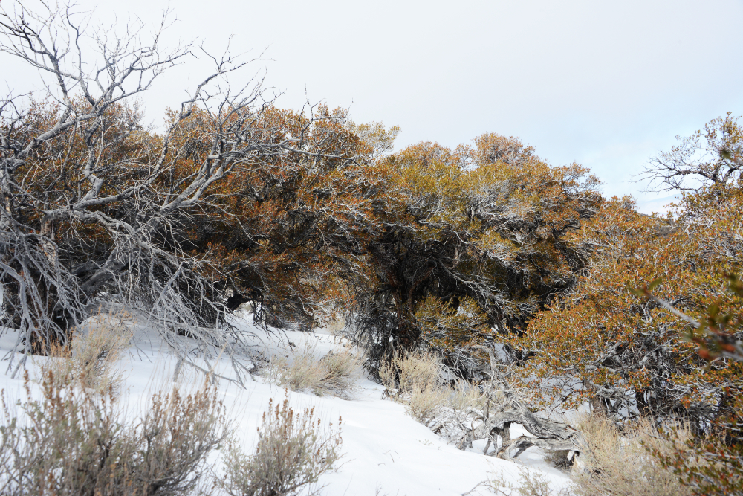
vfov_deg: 31.9
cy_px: 248
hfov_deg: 46.4
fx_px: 867
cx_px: 372
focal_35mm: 42
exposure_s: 1/250
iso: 320
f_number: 10
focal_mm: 42
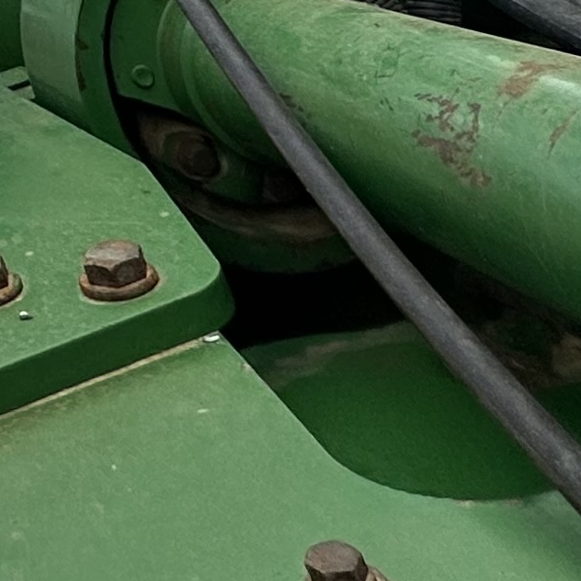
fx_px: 1500
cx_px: -598
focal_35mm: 79
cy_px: -610
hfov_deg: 16.4
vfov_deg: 16.3
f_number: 2.2
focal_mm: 2.22
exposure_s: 1/1770
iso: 40
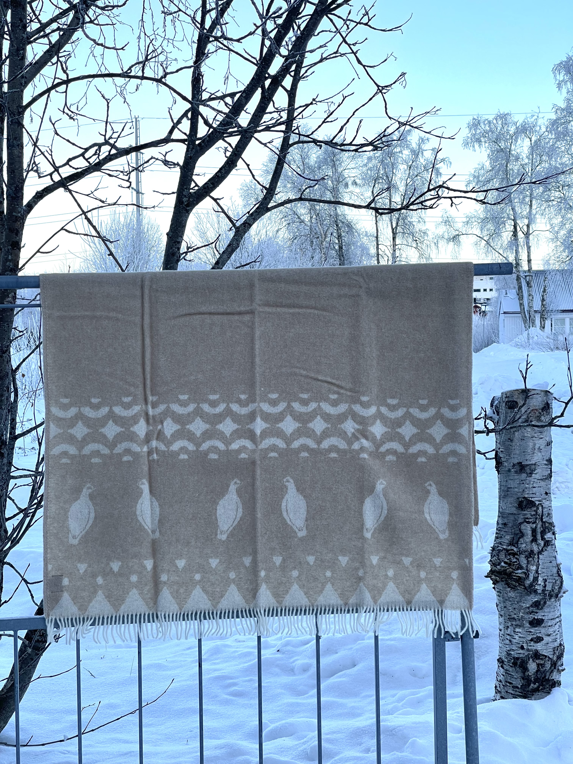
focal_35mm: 64
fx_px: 1413
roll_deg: +1.5
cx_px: 286
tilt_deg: +0.3
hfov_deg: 22.9
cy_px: 382
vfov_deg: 30.3
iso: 25
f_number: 2.2
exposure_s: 1/99
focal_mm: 7.5
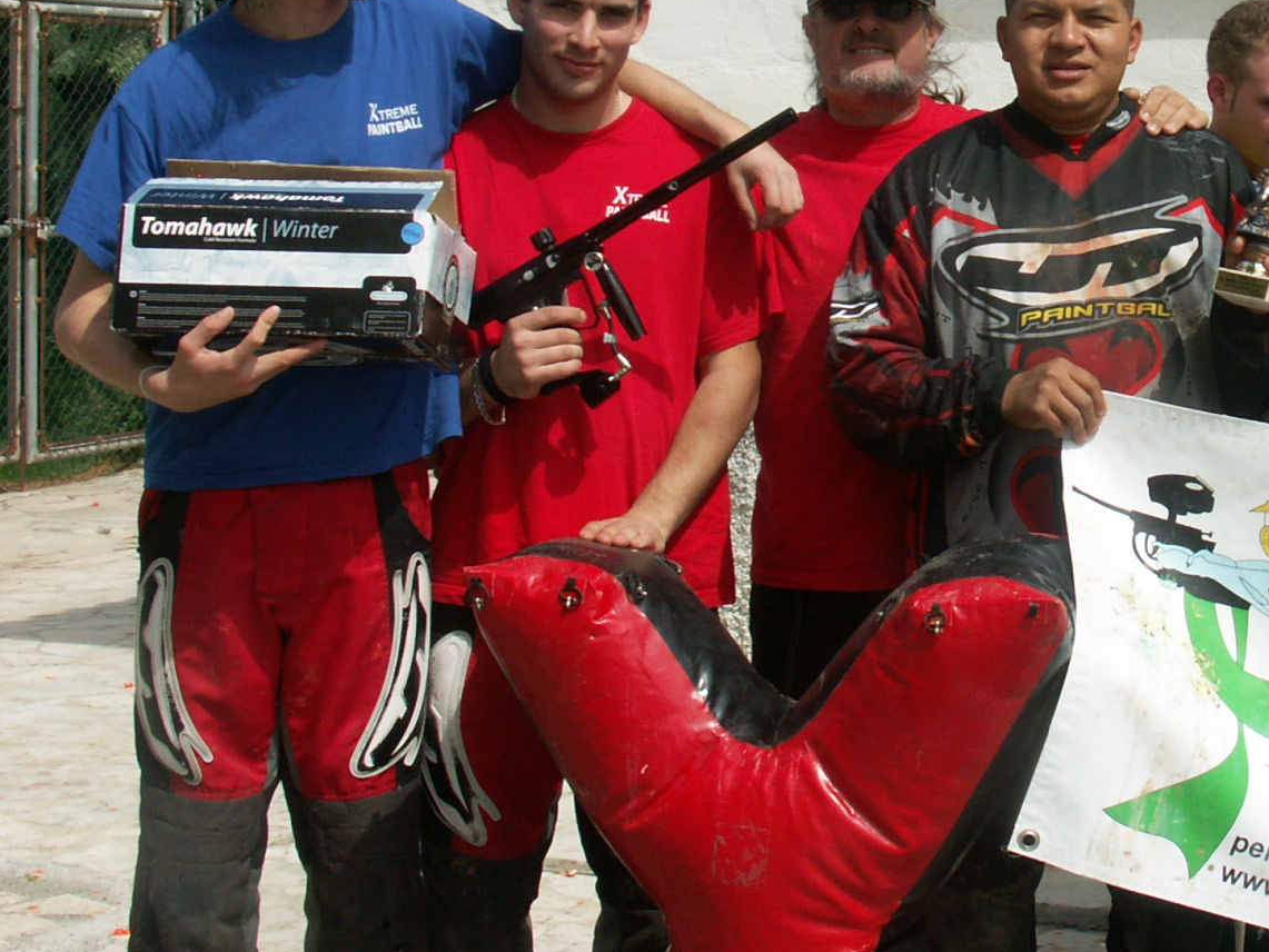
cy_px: 166
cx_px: 1049
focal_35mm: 83
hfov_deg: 23.2
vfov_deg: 17.6
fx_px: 3043
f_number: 7.1
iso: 64
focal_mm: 9.62
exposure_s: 1/320
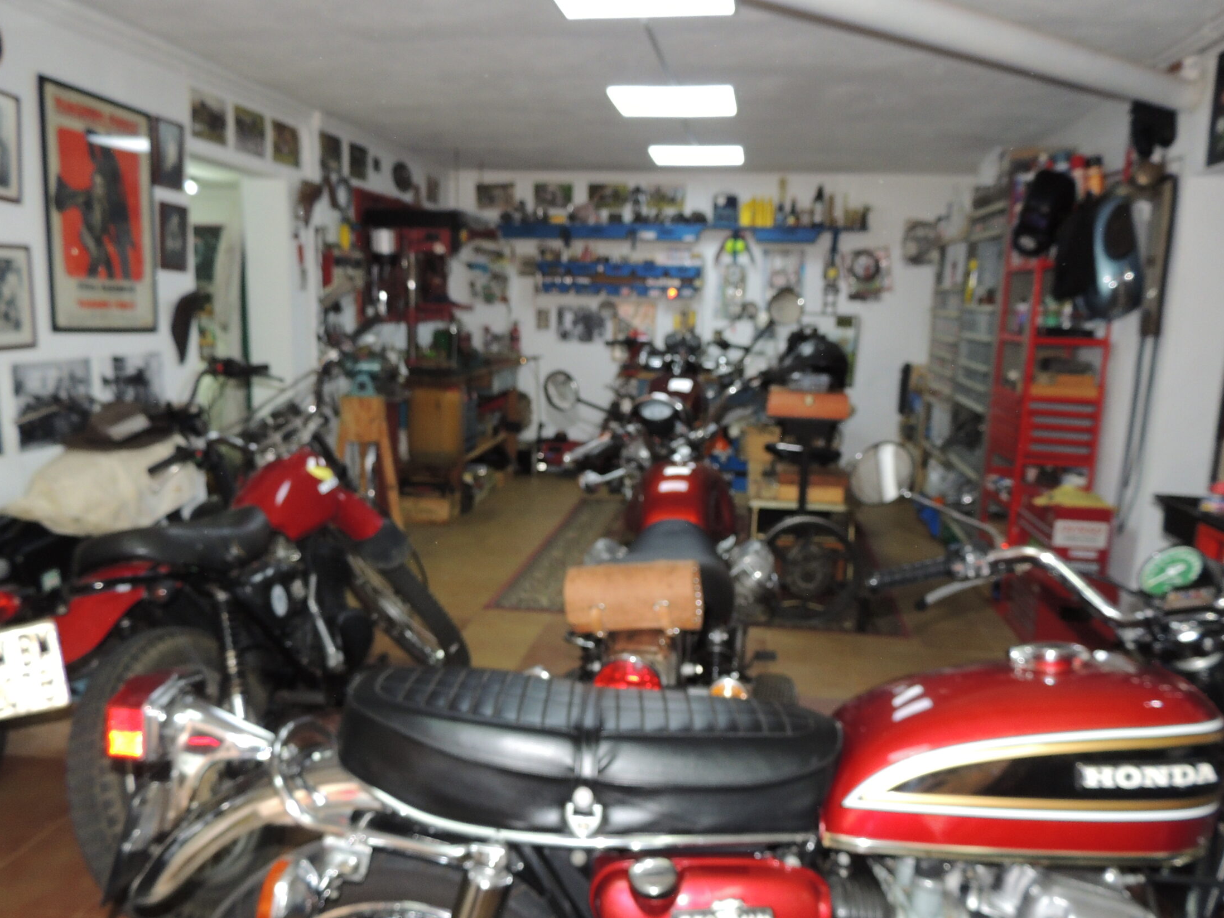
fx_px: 990
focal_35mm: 28
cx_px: 604
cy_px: 526
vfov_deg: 49.6
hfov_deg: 63.4
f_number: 3
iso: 200
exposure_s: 1/30
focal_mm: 4.3
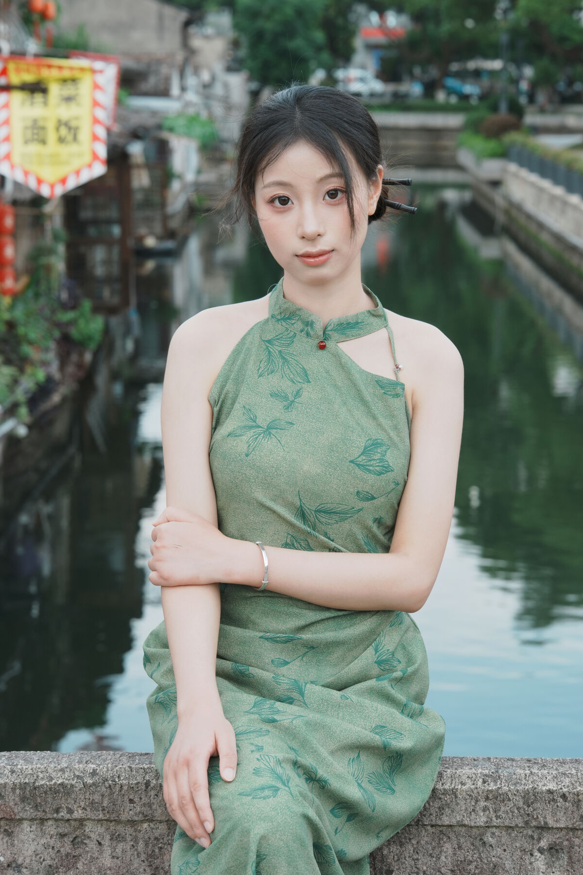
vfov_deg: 23.9
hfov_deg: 16.1
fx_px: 2065
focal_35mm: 85
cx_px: 292
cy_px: 438
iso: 400
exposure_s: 1/125
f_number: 8
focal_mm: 85
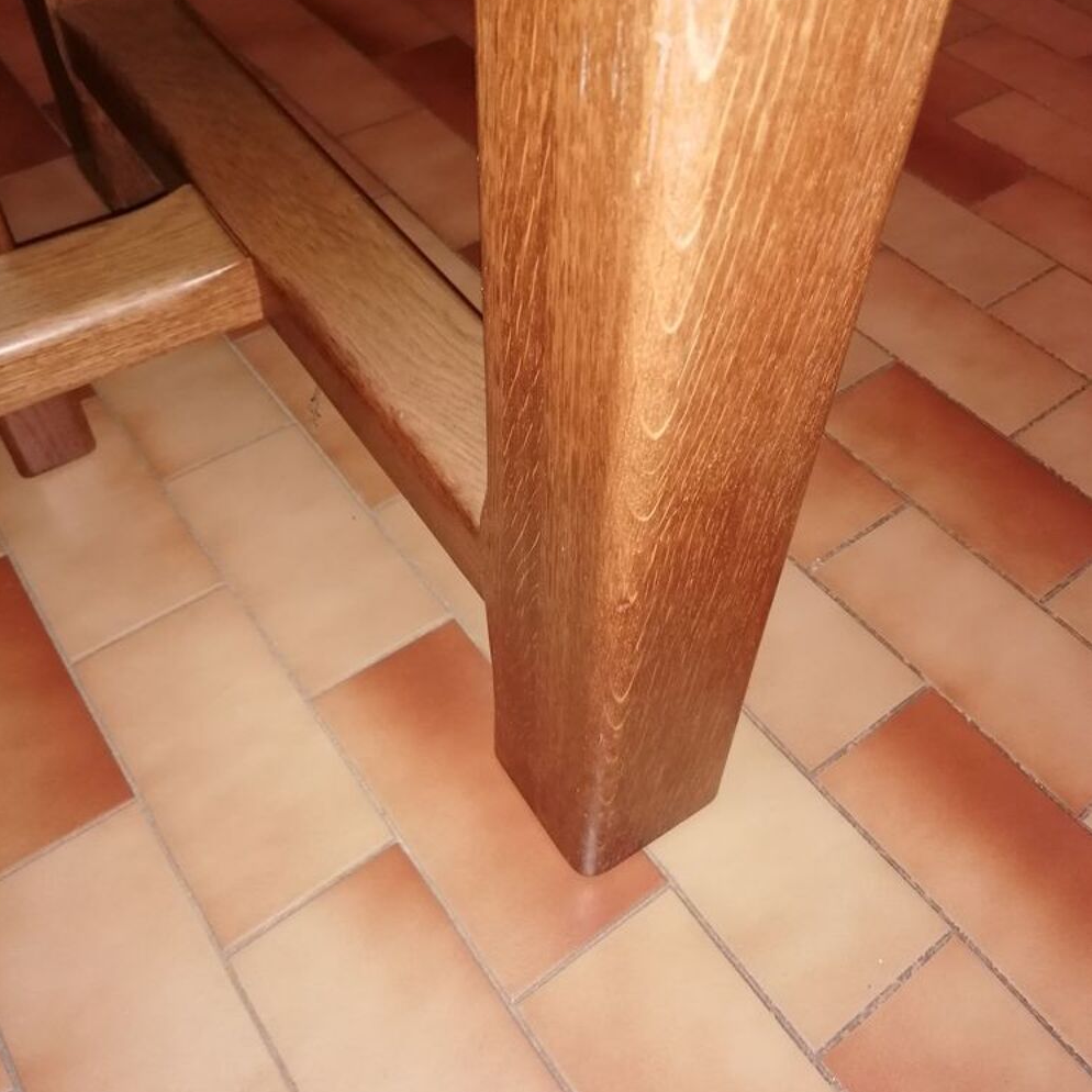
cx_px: 546
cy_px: 470
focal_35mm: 32
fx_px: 1142
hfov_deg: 51.1
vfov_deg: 50.9
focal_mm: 4.75
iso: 400
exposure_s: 1/33.3
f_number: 1.8
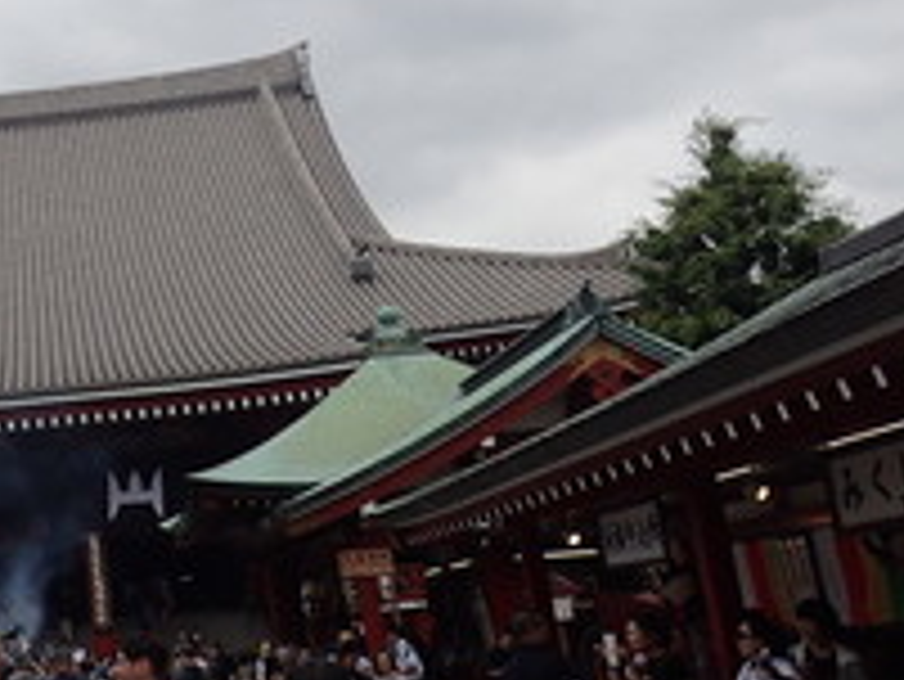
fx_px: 1463
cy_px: 203
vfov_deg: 25.9
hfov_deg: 31.2
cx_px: -49
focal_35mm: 56
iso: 200
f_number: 8
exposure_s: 1/500
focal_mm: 4.5
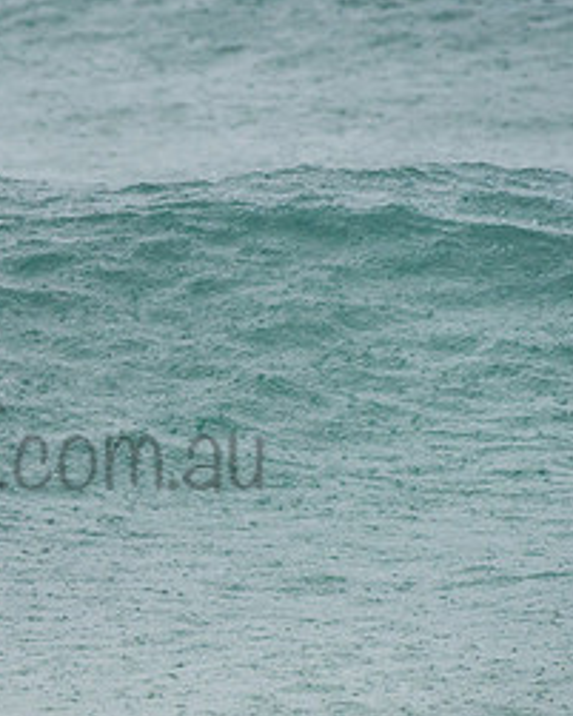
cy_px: 360
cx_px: -217
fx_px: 28007
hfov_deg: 1.2
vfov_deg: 1.5
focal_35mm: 1322
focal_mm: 500
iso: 500
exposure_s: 1/320
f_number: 5.6
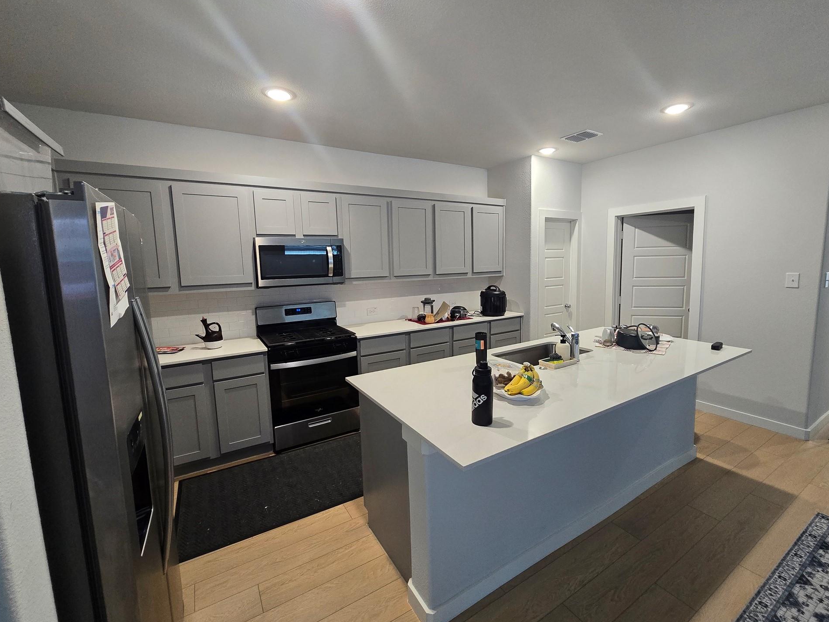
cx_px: 426
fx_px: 335
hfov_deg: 102.0
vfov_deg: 85.6
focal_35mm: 14
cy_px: 304
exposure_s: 1/60
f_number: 2.2
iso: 320
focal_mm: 2.2
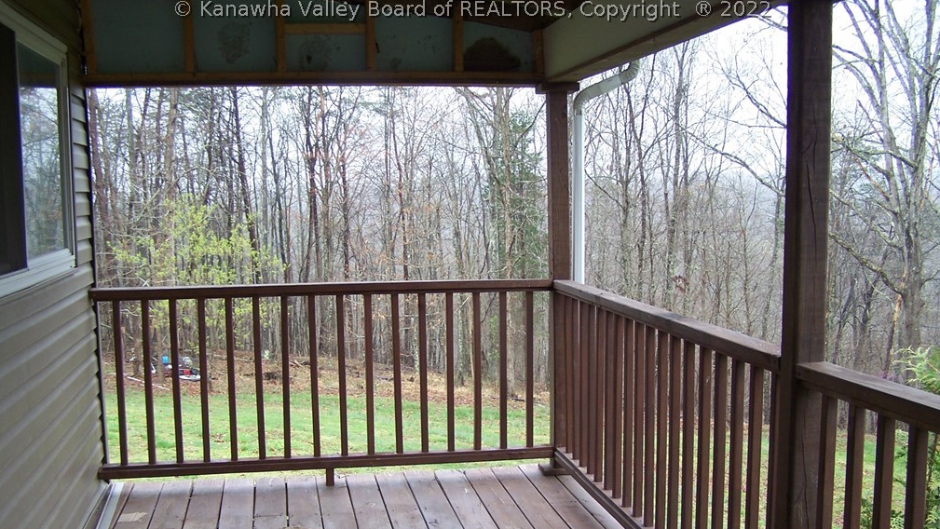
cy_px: 349
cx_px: 472
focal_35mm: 42
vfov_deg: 28.2
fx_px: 1047
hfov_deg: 48.3
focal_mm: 6.3
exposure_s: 1/90
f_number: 2.8
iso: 80
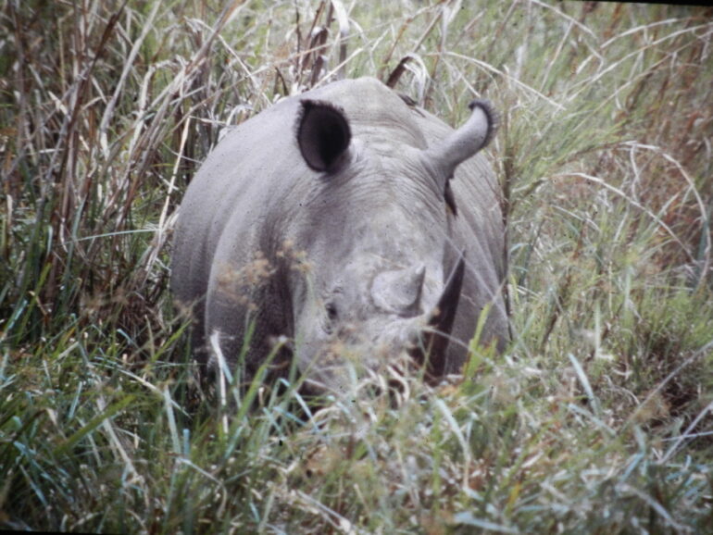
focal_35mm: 76
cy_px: 268
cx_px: 356
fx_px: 1566
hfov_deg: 25.7
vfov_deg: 19.4
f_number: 4.8
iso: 400
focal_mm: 13.5
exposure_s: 1/30
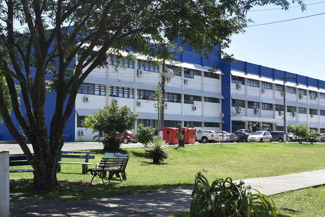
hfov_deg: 32.4
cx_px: 150
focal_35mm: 62
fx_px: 560
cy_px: 104
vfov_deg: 21.9
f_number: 9
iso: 200
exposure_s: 1/320
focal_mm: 26
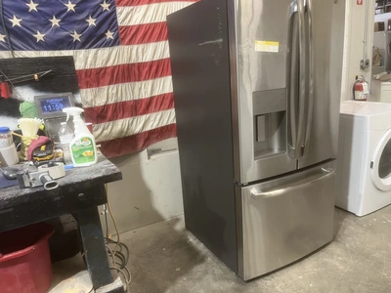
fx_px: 294
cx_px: 196
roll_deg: +4.6
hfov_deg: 67.3
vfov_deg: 53.1
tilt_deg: -14.6
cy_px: 146
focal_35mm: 26
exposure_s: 1/60
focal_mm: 5.1
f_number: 1.6
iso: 160
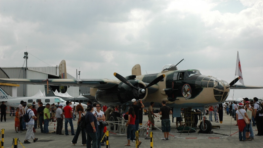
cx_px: 131
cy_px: 87
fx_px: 418
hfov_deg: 34.9
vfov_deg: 20.0
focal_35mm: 60
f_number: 11
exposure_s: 1/500
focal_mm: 38
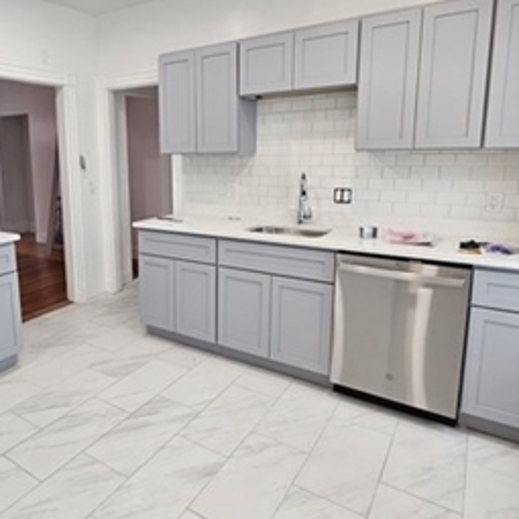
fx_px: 390
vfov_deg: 66.9
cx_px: 168
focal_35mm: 23
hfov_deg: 65.3
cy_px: 221
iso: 125
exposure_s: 1/60
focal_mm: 2.2
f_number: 2.2
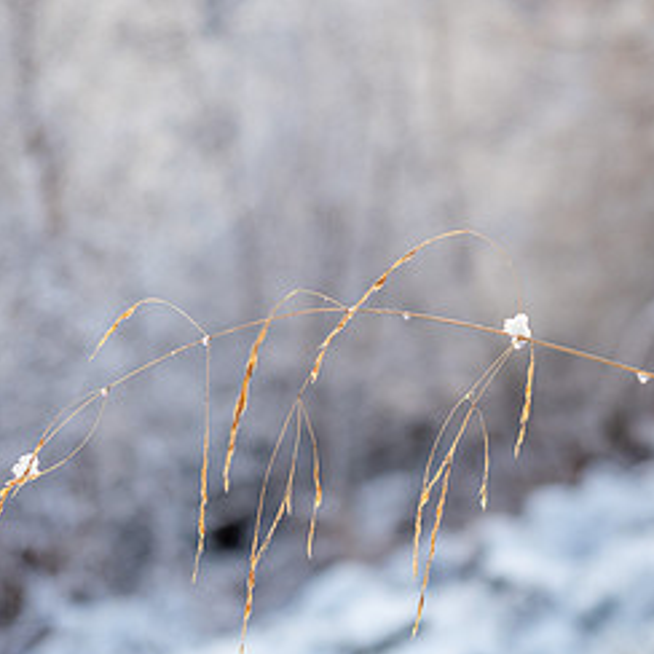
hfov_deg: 16.4
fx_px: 2244
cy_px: 413
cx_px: 539
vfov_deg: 16.6
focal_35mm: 105
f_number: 2.8
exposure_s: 1/400
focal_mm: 25
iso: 200
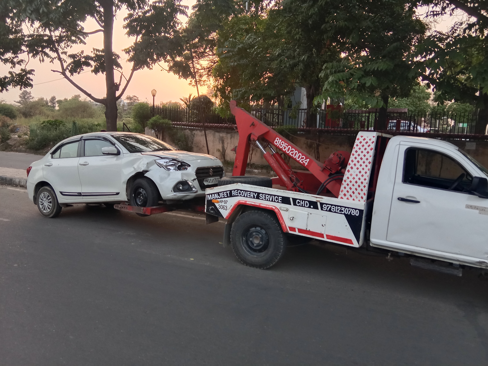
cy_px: 183
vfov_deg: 51.4
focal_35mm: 27
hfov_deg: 65.3
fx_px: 381
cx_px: 244
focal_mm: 3.65
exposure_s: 1/33.3
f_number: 2.2
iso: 180
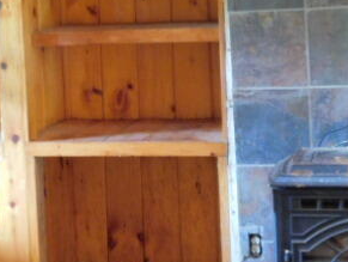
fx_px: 1127
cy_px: 127
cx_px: 159
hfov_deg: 17.5
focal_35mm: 112
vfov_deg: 13.3
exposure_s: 1/3
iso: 800
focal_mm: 9
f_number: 3.8
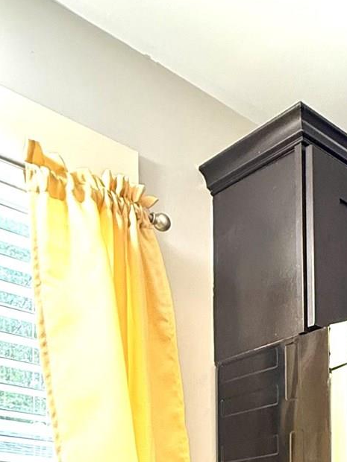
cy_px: 551
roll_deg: +1.5
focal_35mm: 52
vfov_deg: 31.1
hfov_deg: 24.7
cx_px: 440
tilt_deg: +1.5
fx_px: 695
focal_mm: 2.22
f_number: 2.2
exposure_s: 1/60
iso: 320
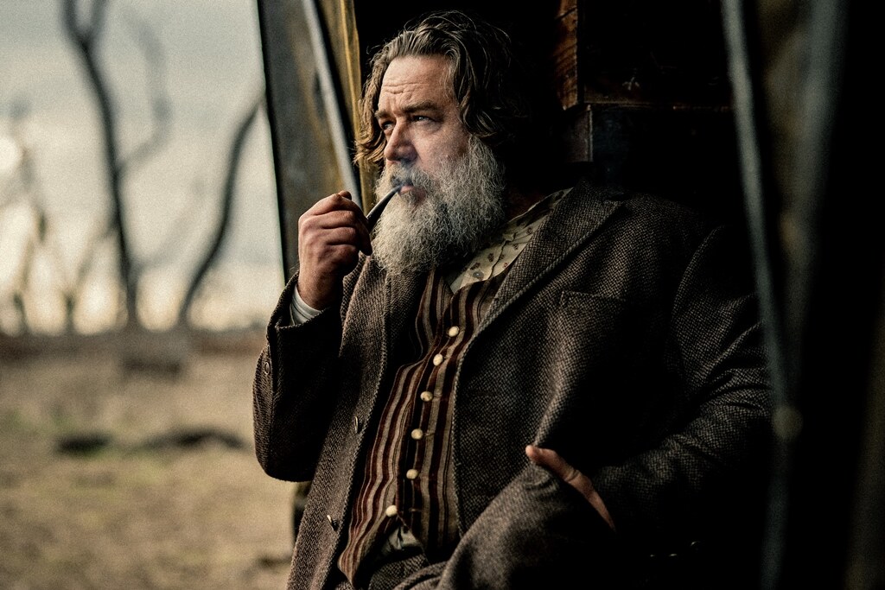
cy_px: 295
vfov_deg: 16.1
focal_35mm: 85
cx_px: 442
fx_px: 2090
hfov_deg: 23.9
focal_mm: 85
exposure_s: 1/400
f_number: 2.5
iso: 160
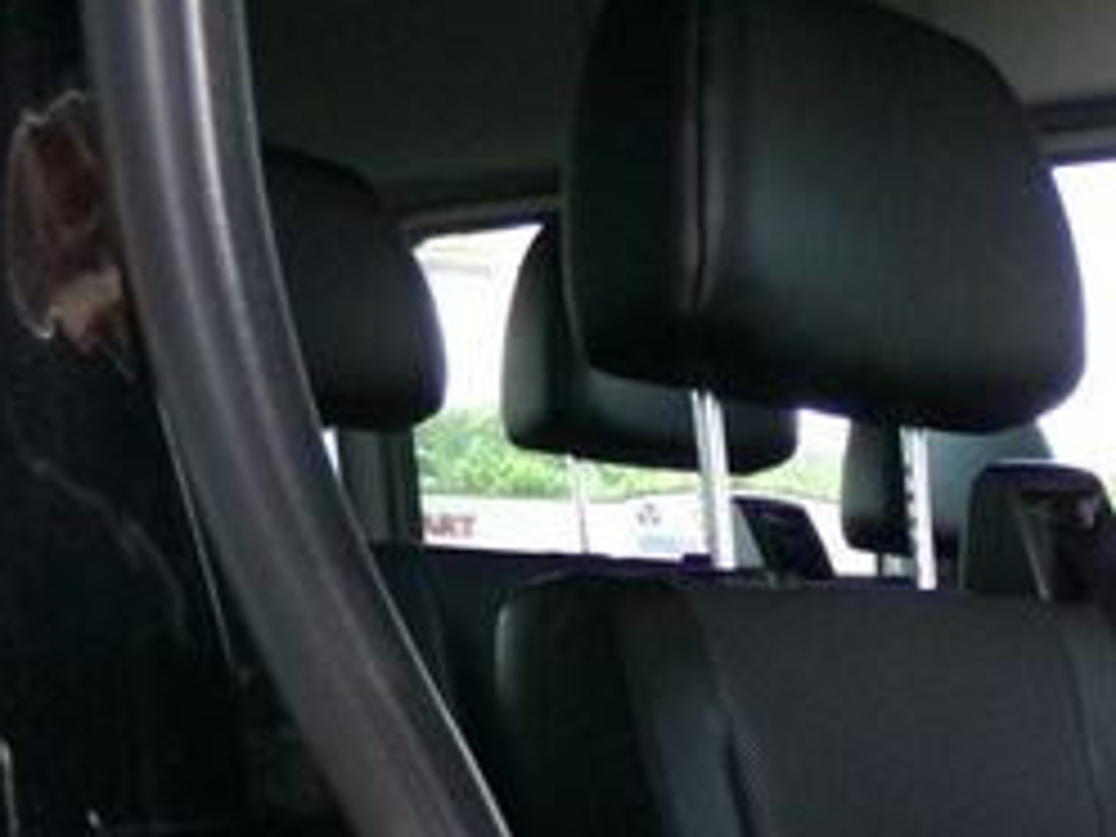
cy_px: 1022
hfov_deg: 26.8
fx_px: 1999
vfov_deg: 21.8
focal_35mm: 62
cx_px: 1418
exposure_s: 1/60
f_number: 3.7
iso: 800
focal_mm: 4.3
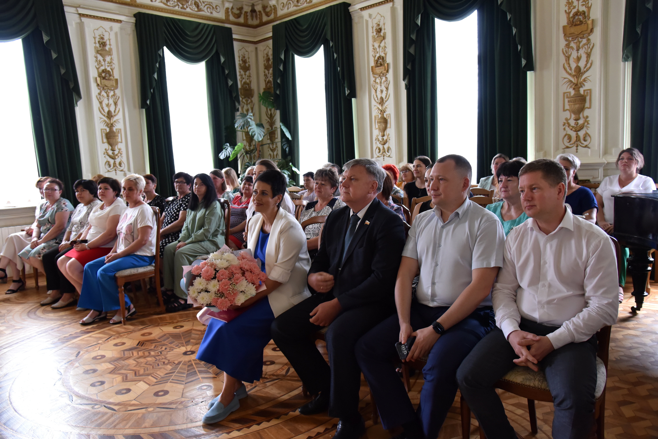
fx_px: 512
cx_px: 329
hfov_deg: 65.5
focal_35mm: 28
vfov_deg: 46.4
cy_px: 220
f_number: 5
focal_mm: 28
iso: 2500
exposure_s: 1/100
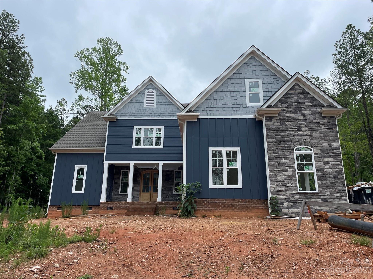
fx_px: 280
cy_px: 140
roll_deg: +0.2
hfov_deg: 67.3
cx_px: 186
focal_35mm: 26
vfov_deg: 53.1
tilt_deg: +17.3
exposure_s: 1/924
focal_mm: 4.2
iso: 32
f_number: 1.6
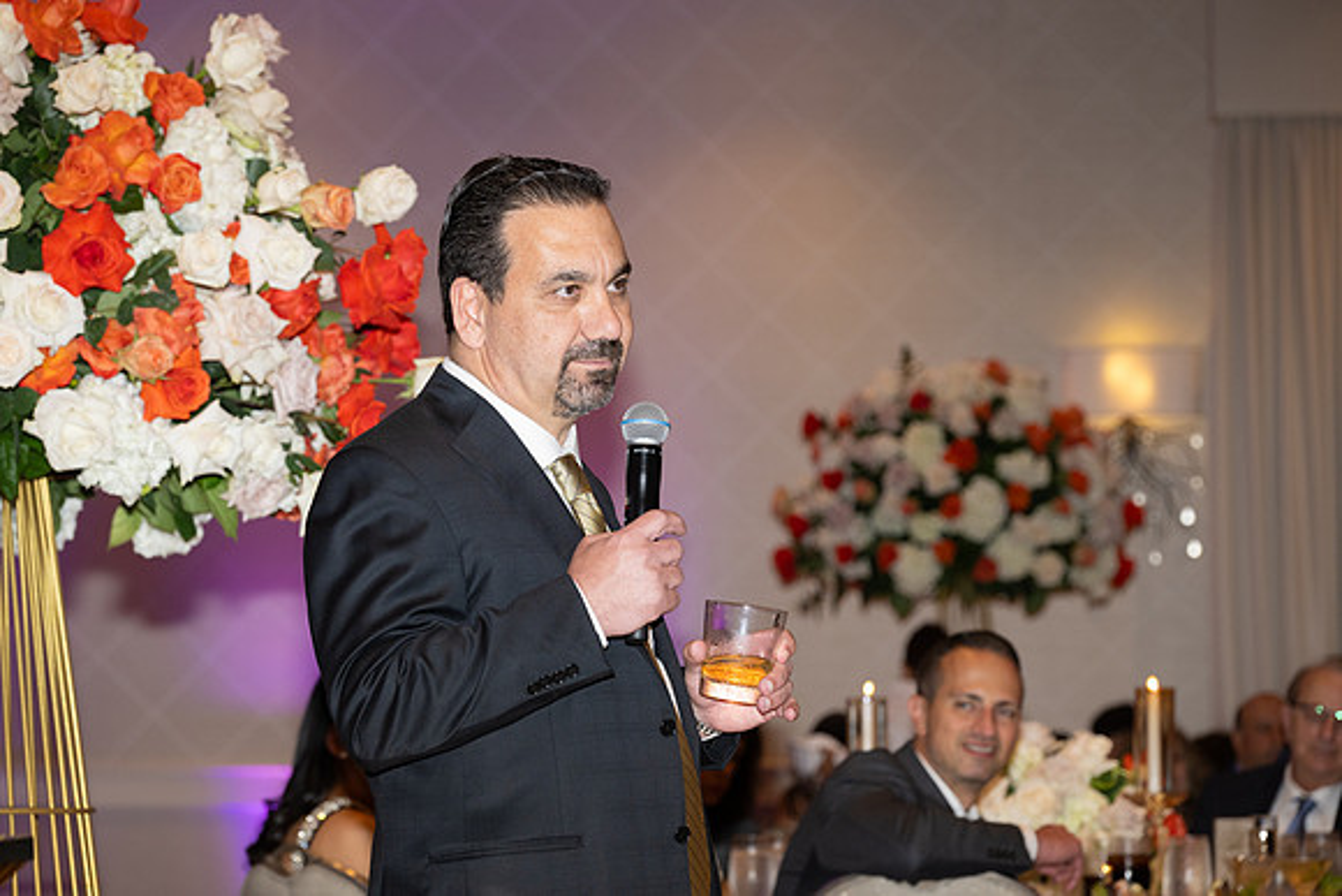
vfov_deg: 11.4
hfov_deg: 17.1
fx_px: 4474
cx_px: 671
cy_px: 448
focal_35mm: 120
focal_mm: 120
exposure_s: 1/100
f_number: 5.6
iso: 800
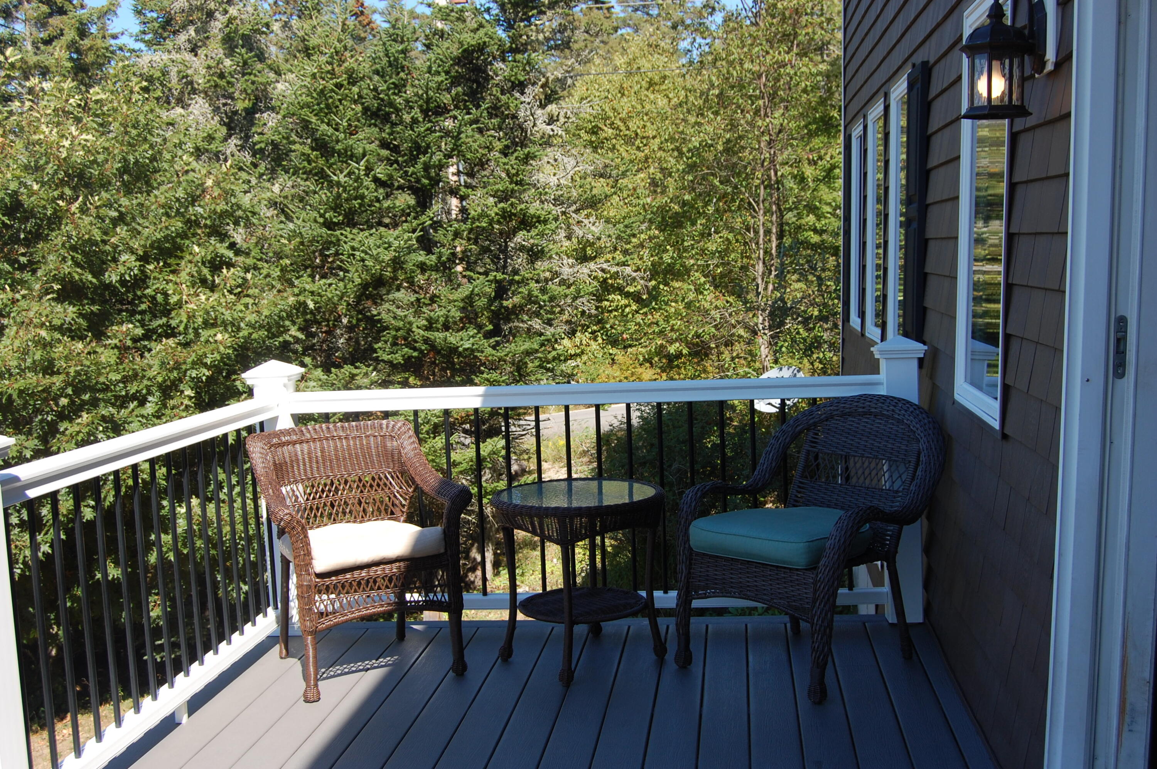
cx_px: 578
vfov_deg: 34.1
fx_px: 1252
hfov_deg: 49.6
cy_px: 384
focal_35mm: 39
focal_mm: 26
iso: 200
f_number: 8
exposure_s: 1/250
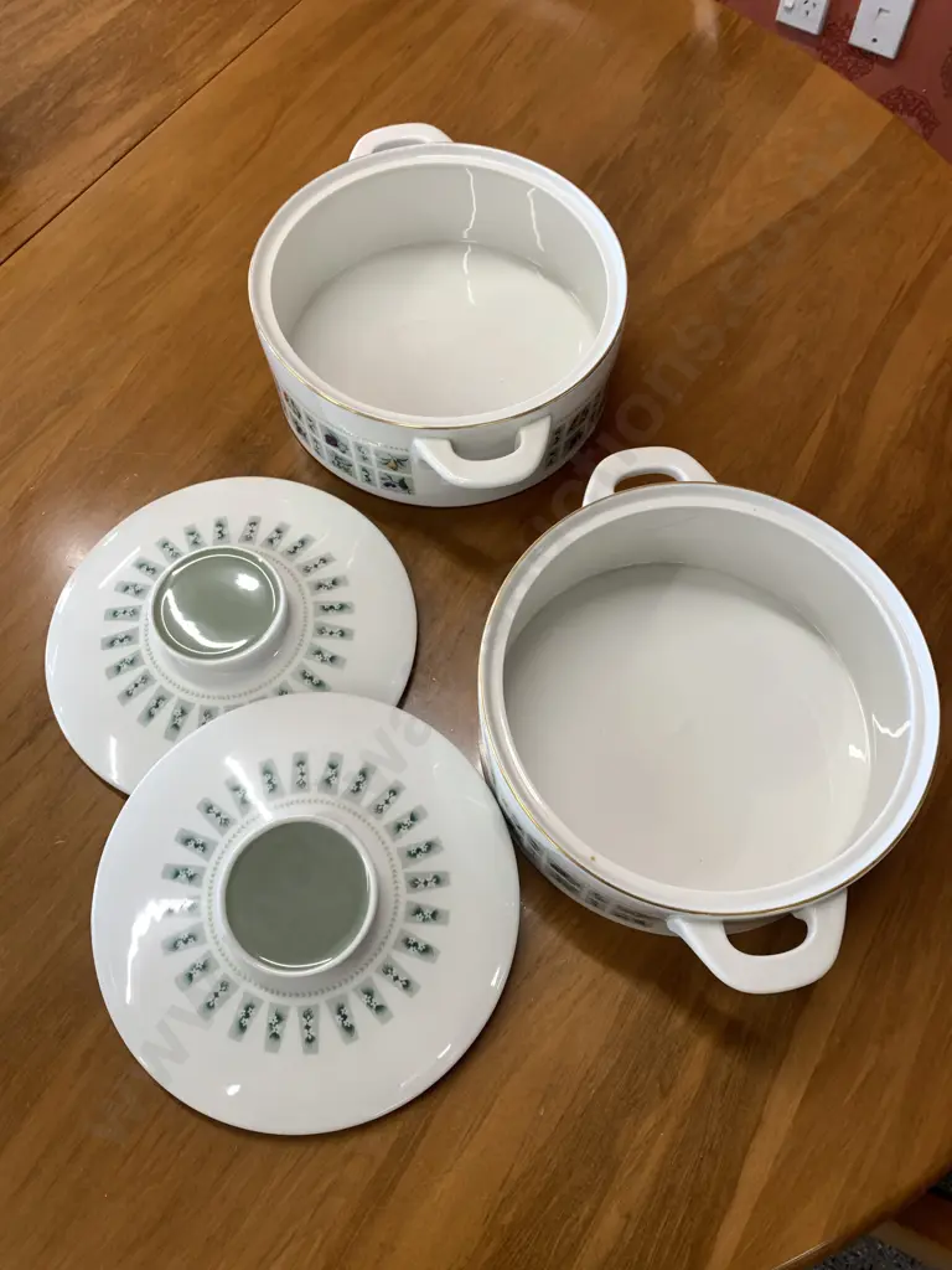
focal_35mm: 26
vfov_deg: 67.3
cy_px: 635
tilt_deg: -63.5
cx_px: 476
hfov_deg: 53.1
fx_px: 953
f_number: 1.8
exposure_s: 1/100
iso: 50
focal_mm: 4.25
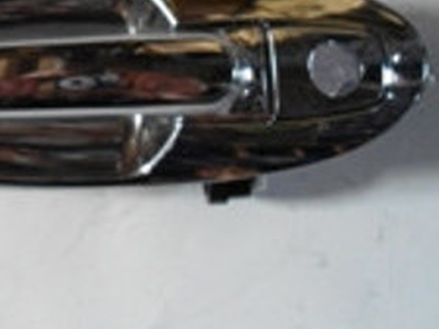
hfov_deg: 31.4
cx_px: 29
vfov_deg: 24.7
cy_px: 57
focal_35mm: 58
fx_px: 736
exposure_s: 1/30
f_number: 2.8
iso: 400
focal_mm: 4.7
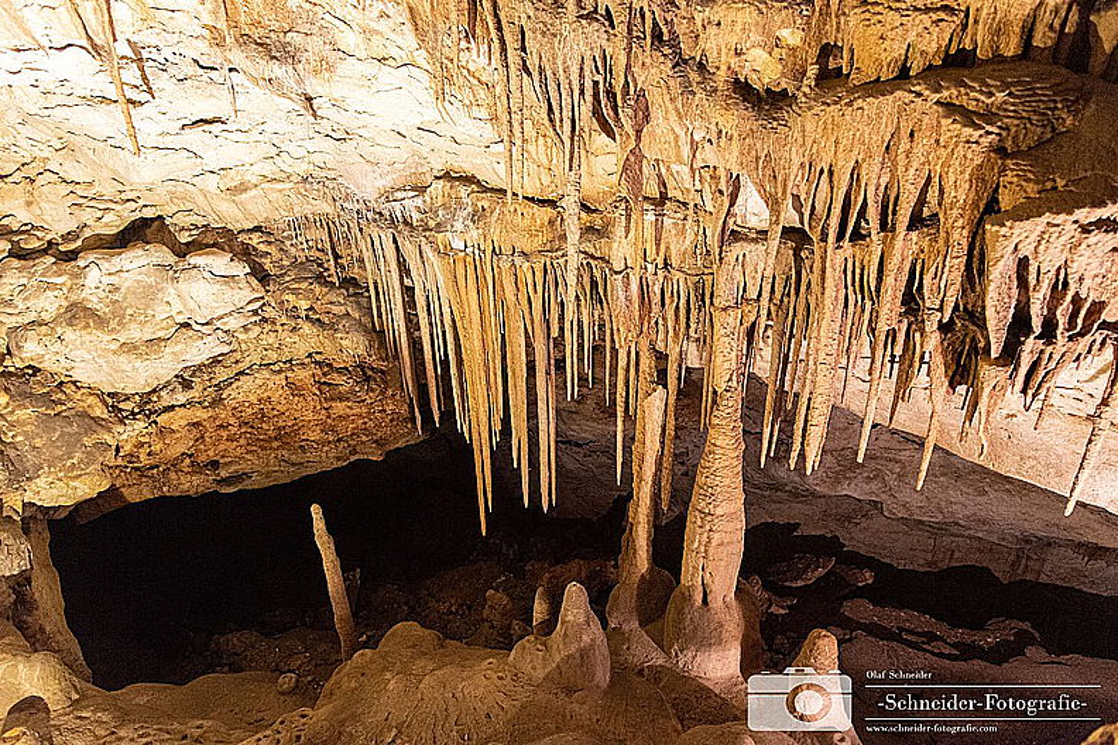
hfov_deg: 73.7
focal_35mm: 24
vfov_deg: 53.1
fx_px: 745
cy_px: 372
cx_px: 559
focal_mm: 24
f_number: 4
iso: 6400
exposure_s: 1/30
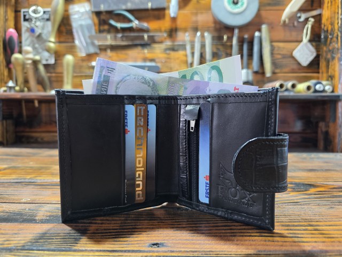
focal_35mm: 23
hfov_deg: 73.9
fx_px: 227
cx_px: 171
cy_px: 128
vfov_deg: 58.9
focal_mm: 6.3
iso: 200
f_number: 1.7
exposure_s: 1/100
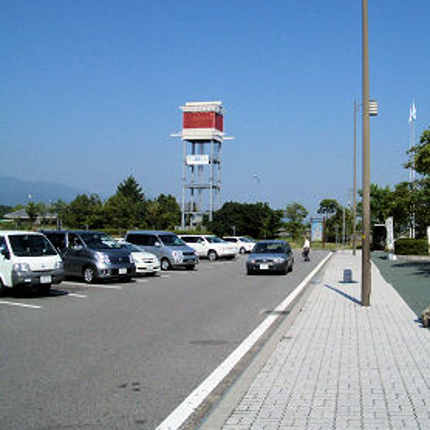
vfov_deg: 36.1
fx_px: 661
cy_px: 209
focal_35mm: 47
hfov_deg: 36.0
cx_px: 233
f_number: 4.3
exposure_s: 1/1250
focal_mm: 5.8
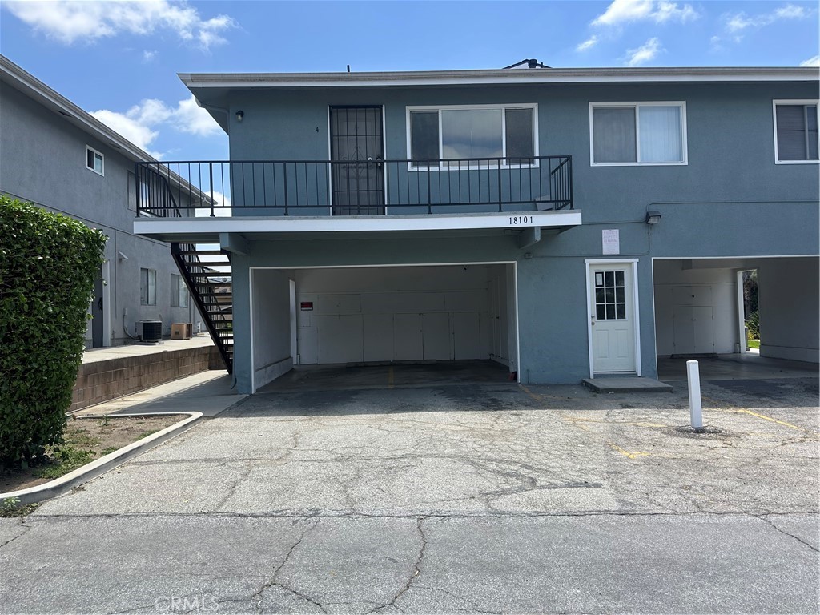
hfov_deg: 71.6
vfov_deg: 56.8
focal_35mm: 24
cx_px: 410
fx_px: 569
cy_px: 308
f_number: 1.78
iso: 80
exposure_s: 1/2967
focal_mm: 6.86
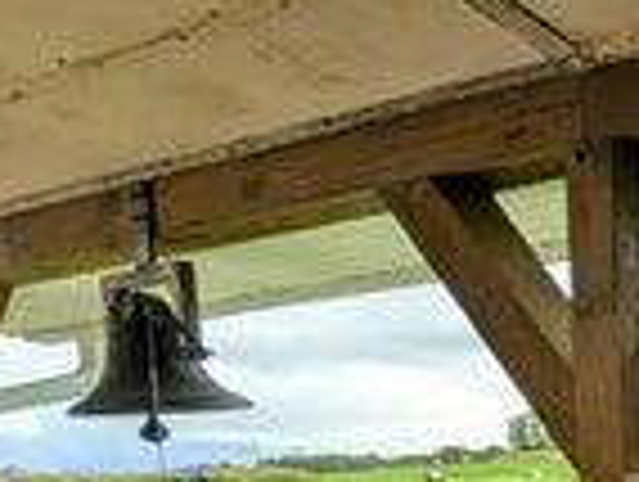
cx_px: 1296
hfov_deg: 18.0
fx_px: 1331
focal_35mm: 72
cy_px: 680
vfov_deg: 18.6
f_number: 1.7
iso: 46
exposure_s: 1/1541
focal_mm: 2.02
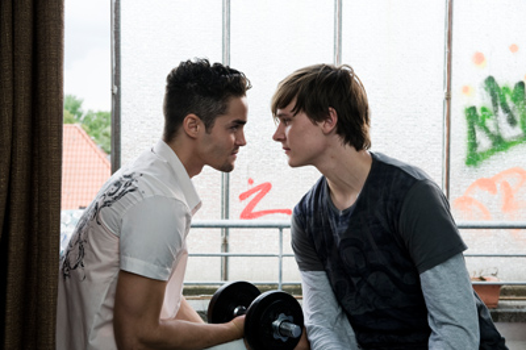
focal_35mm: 58
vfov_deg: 23.3
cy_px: 175
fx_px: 847
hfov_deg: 34.5
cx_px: 263
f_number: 8
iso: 400
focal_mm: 58
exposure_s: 1/250
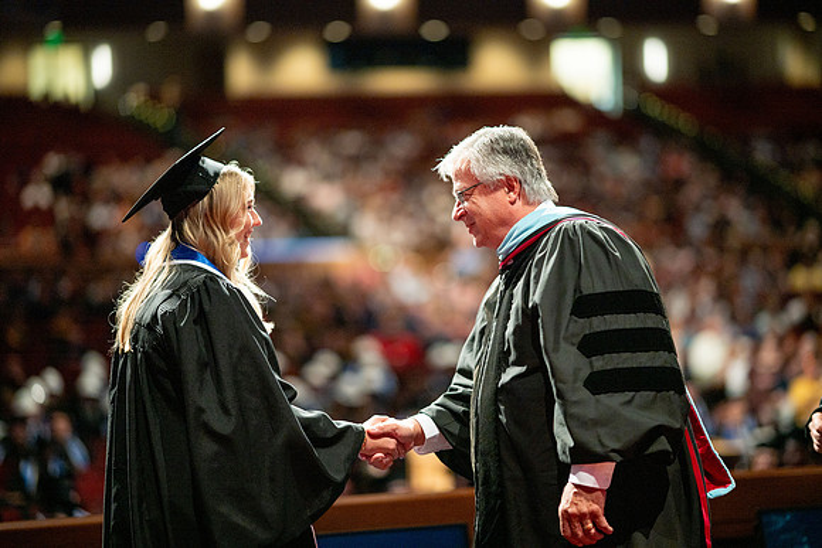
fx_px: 2398
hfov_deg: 19.5
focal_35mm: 105
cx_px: 411
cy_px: 274
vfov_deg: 13.0
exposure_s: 1/200
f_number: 1.4
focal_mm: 105
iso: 500
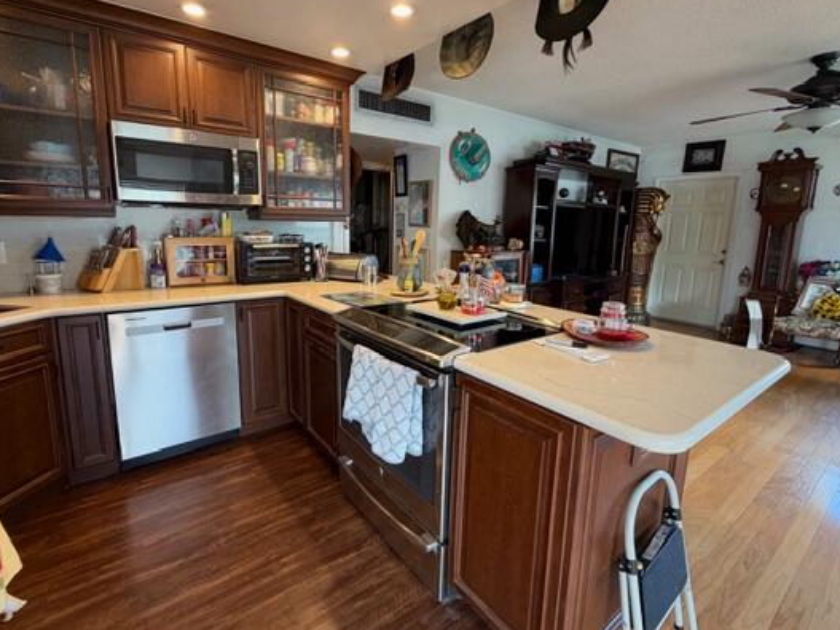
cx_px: 405
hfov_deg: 91.0
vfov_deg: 74.6
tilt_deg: -9.4
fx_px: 412
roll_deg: -1.5
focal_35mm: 17
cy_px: 289
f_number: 2.2
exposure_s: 1/60
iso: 400
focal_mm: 2.22
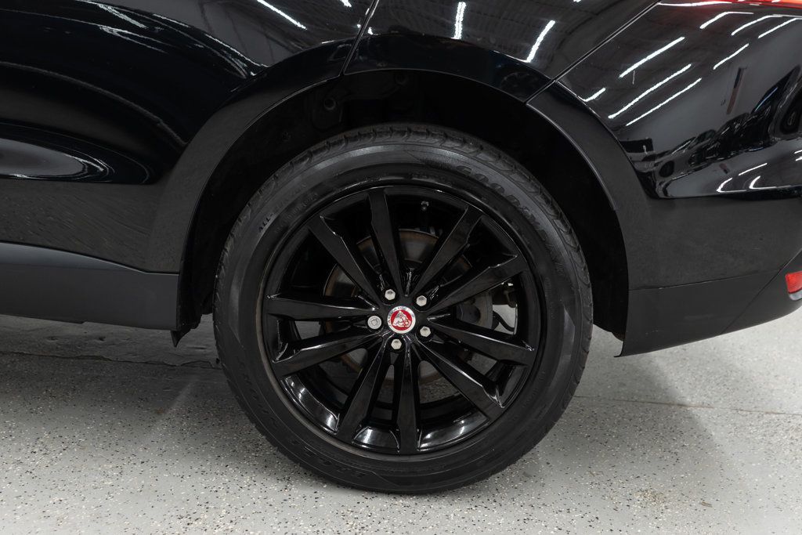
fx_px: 936
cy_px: 268
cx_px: 401
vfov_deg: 31.9
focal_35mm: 42
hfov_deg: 46.4
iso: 320
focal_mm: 28
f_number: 3.2
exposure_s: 1/40
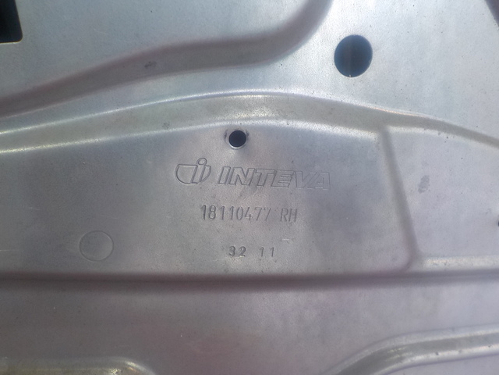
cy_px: 188
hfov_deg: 60.0
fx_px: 432
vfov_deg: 46.8
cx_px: 250
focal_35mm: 30
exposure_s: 1/60
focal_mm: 4.1
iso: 125
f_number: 3.3
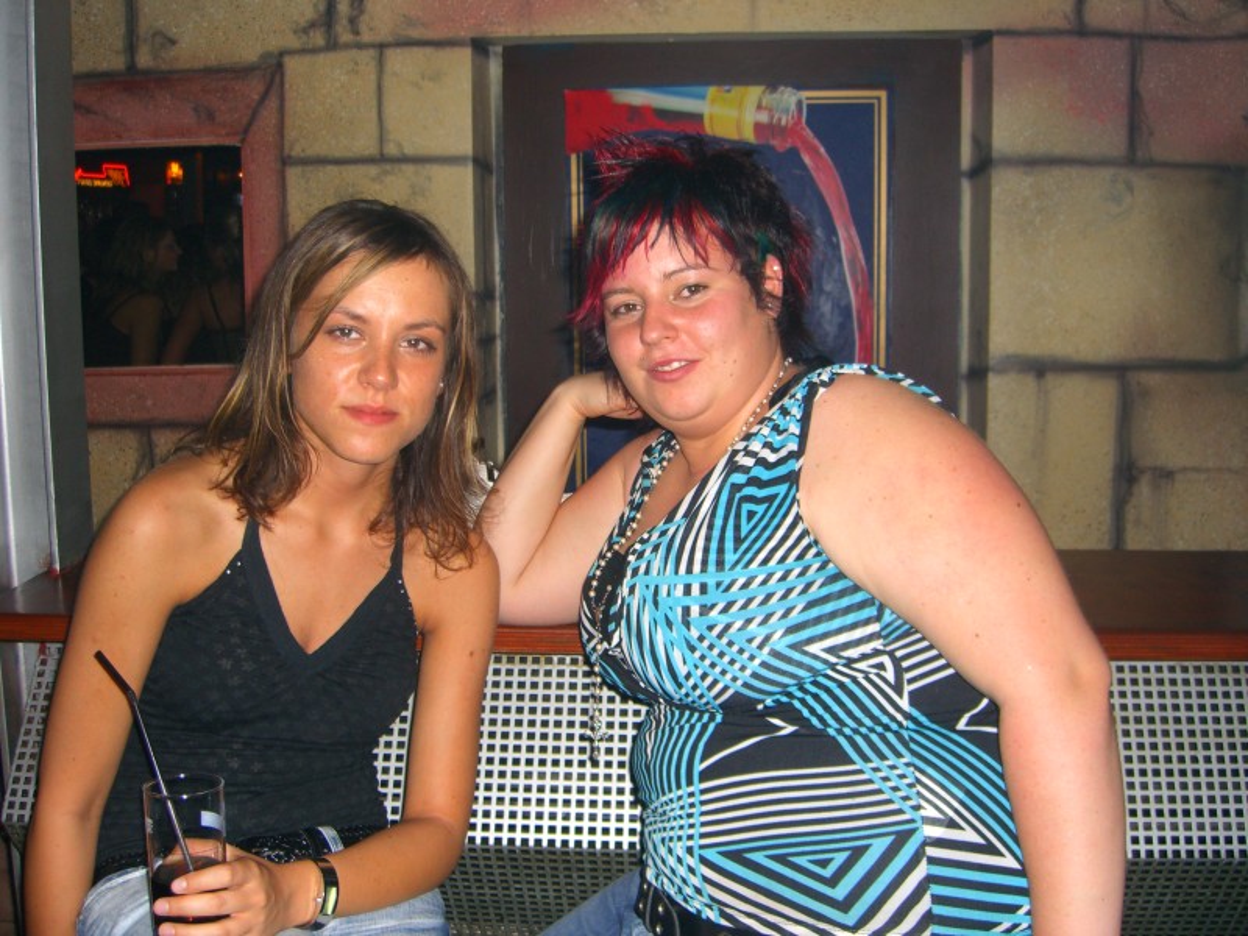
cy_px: 468
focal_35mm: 38
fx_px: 1370
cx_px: 624
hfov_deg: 49.0
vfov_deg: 37.7
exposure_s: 1/60
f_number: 2.8
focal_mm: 7.9
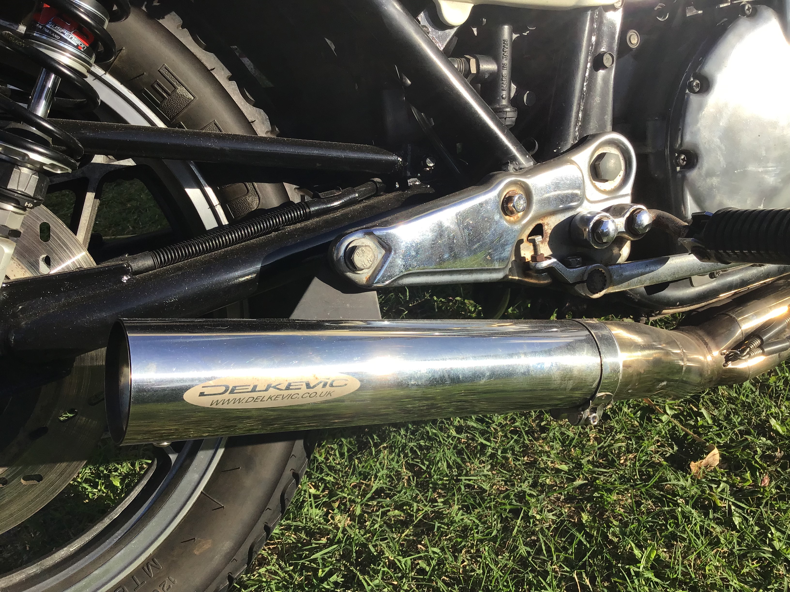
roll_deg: +2.5
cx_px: 395
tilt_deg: -23.5
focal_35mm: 31
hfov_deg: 58.4
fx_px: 707
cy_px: 296
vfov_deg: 45.4
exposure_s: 1/823
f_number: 2.4
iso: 25
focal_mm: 3.3
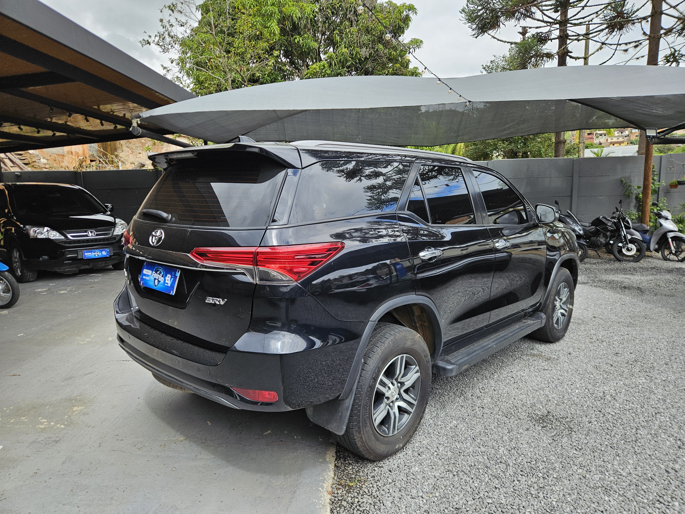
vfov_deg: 58.9
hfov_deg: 73.9
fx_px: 455
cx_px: 342
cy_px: 257
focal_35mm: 23
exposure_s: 1/1208
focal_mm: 5.4
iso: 40
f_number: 1.8
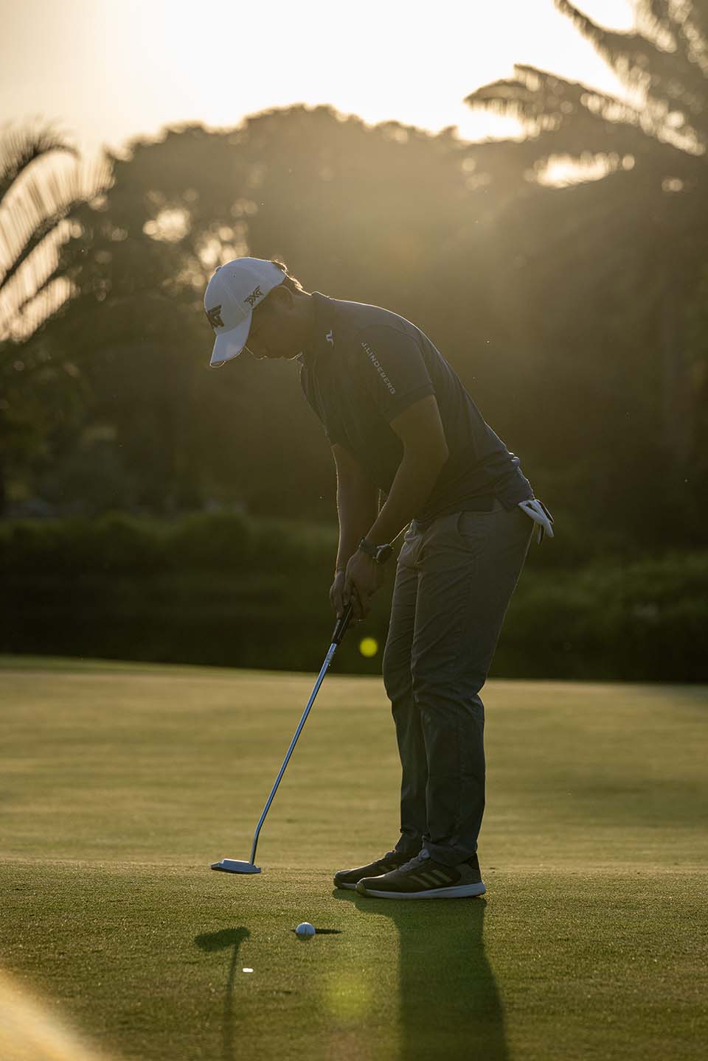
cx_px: 354
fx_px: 4277
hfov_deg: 9.5
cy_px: 530
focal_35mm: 145
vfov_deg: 14.2
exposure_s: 1/2000
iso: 250
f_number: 4.5
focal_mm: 145
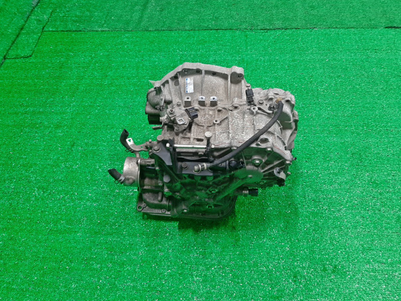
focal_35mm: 28
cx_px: 192
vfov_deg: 49.7
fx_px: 324
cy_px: 143
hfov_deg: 63.4
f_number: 1.7
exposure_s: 1/50
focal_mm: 3.93
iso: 119
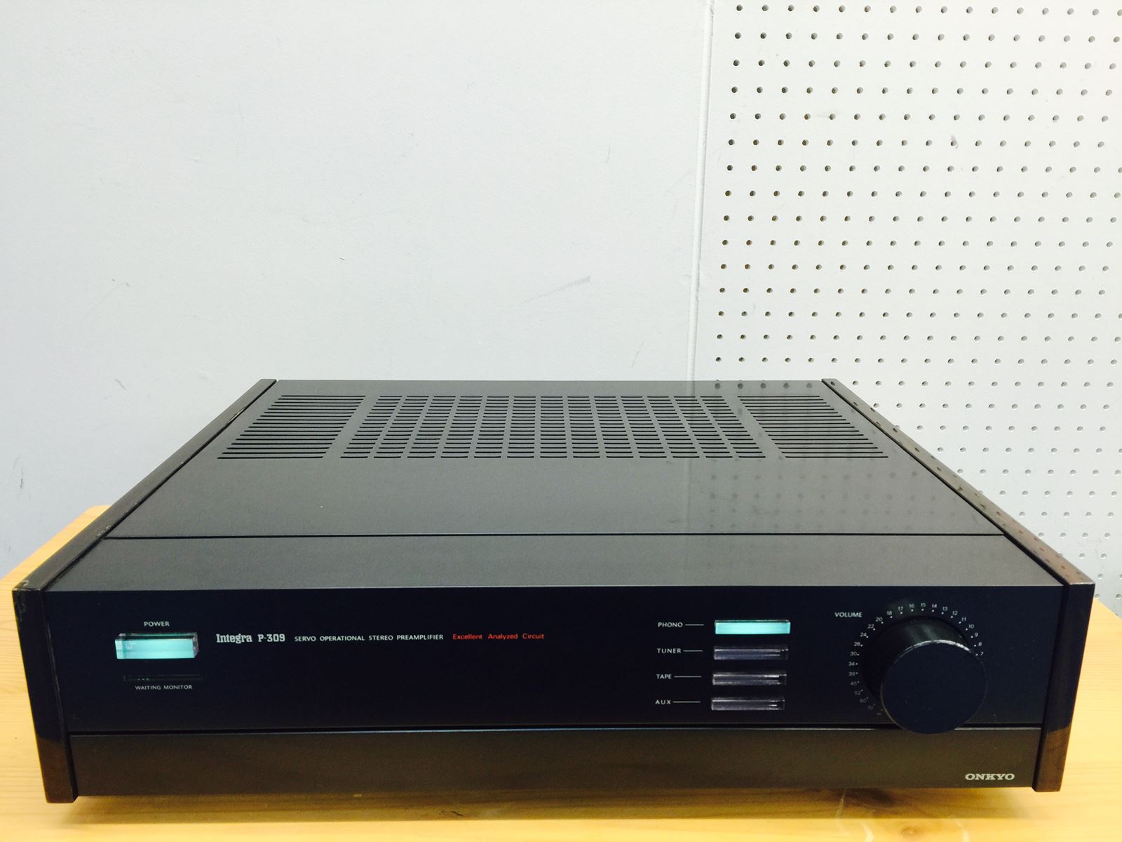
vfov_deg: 48.2
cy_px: 421
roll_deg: -1.2
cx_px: 561
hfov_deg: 61.7
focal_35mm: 29
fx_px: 940
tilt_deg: -14.3
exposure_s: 1/15
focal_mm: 4.15
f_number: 2.2
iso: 40
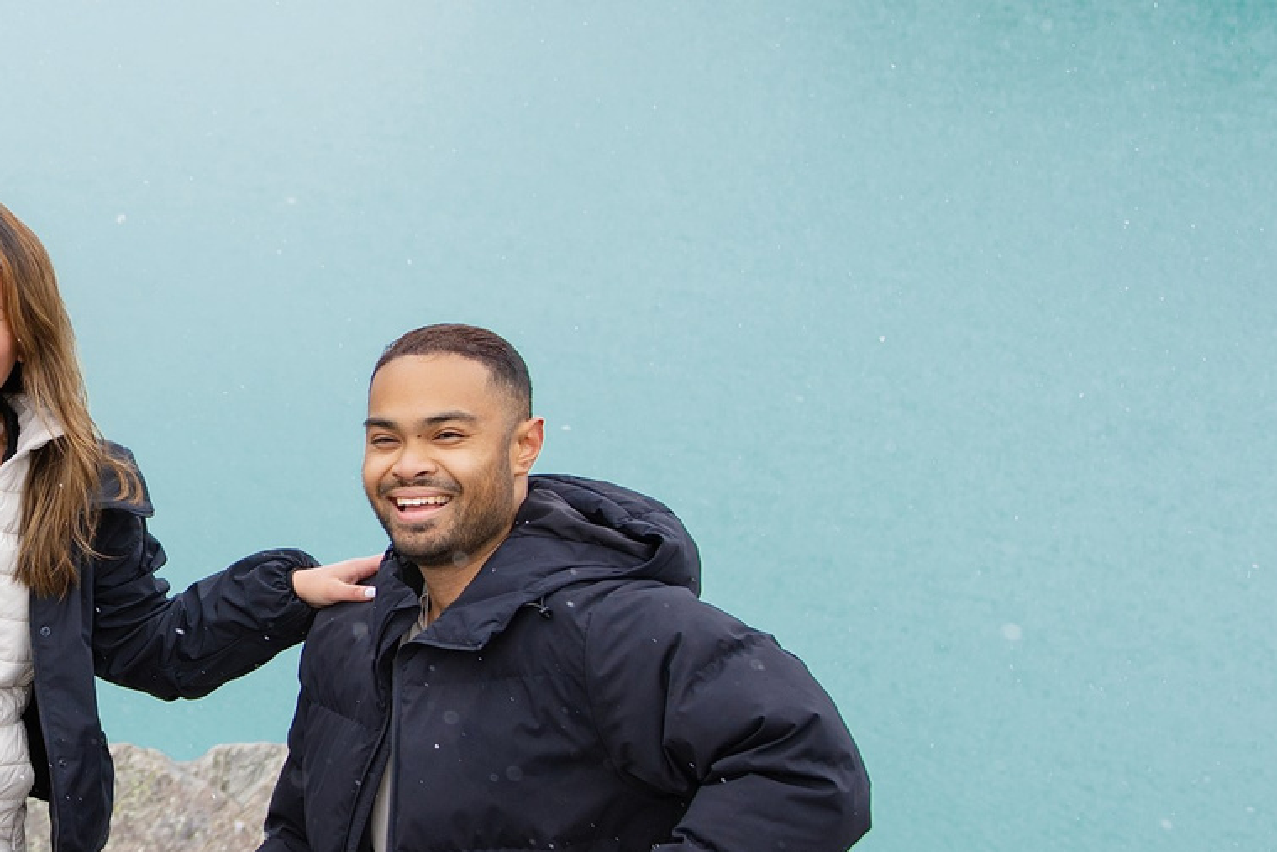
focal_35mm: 101
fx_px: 3583
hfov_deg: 19.8
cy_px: 426
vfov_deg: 13.6
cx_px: 82
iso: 100
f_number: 3.5
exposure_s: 1/500
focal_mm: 30
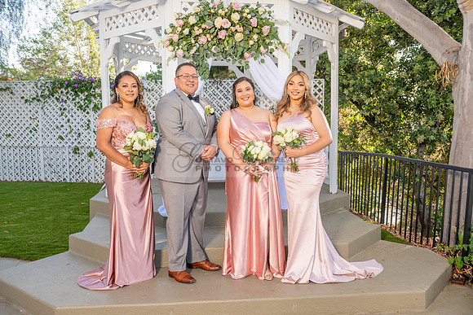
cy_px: 158
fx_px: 421
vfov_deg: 41.1
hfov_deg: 58.7
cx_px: 236
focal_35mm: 32
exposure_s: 1/200
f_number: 4.5
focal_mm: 32
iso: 250
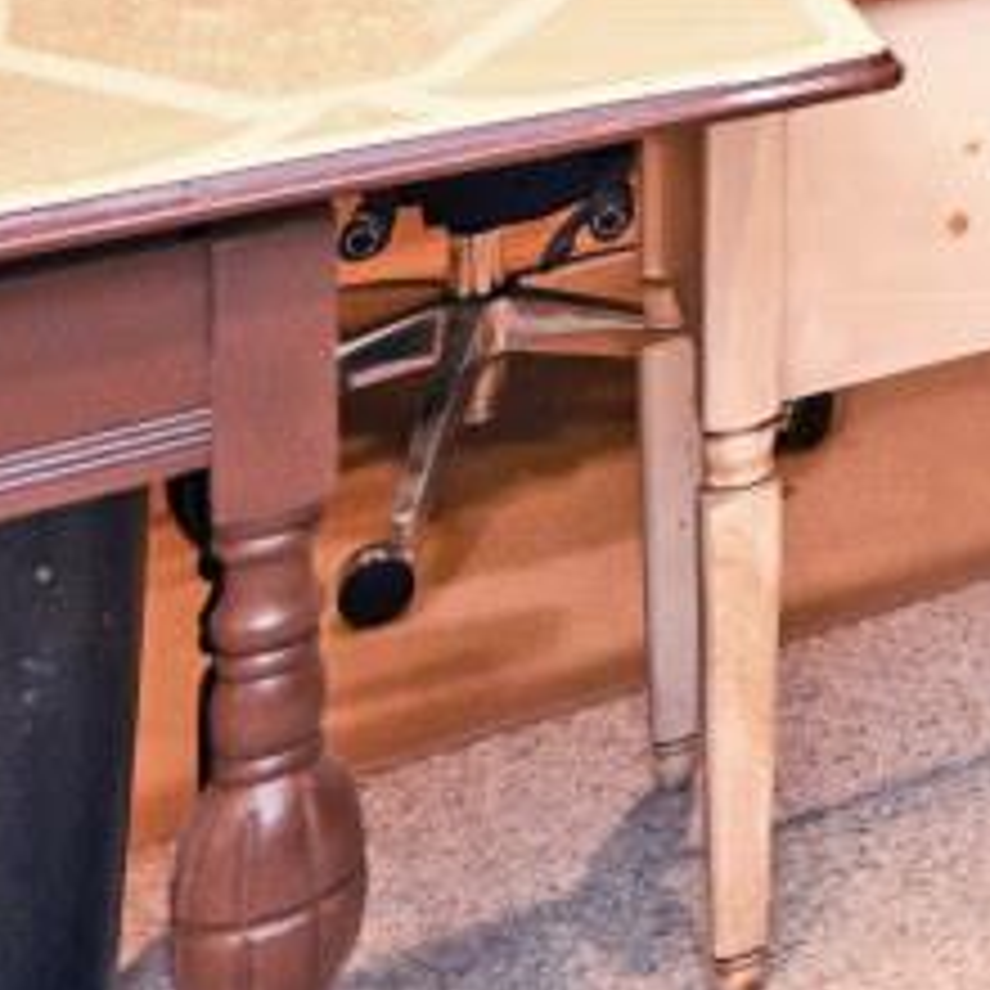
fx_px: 2621
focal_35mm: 81
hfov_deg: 15.3
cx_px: 2182
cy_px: -882
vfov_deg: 16.9
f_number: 4
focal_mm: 14
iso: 1800
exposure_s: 1/60
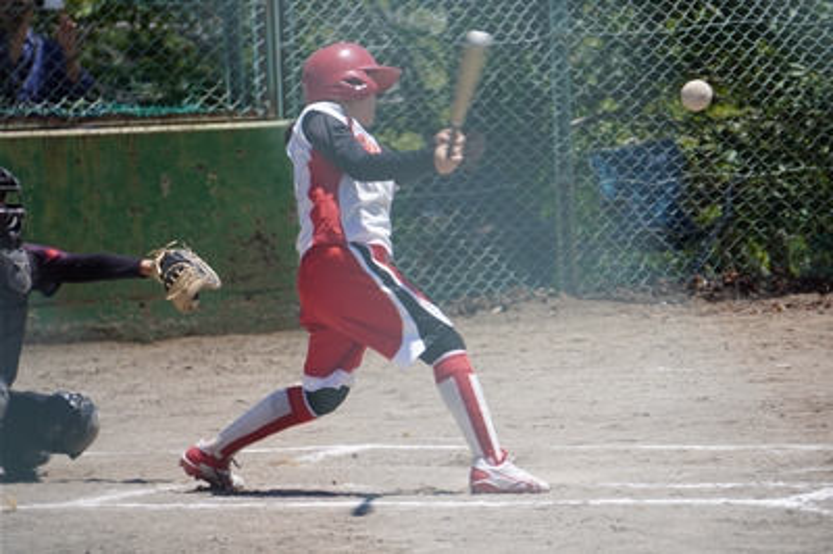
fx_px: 7283
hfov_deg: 6.5
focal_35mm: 315
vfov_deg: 4.4
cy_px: 277
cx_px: 416
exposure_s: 1/400
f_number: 6.3
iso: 100
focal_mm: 210
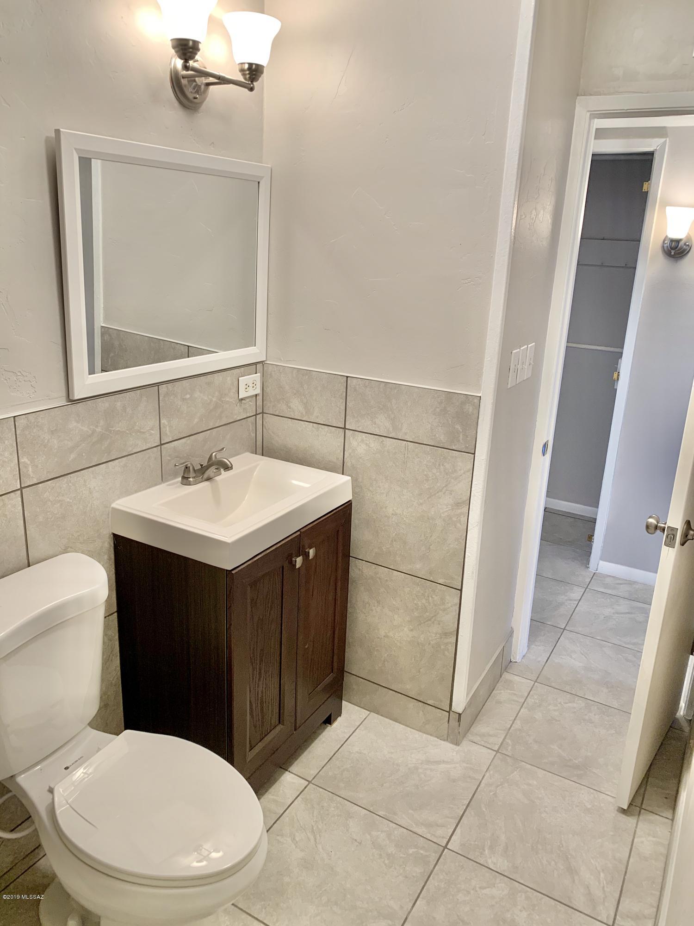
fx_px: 695
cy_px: 463
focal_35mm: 26
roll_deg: -2.2
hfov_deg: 53.1
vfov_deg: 67.3
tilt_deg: -17.0
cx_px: 347
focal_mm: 4.25
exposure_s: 1/60
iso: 64
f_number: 1.8
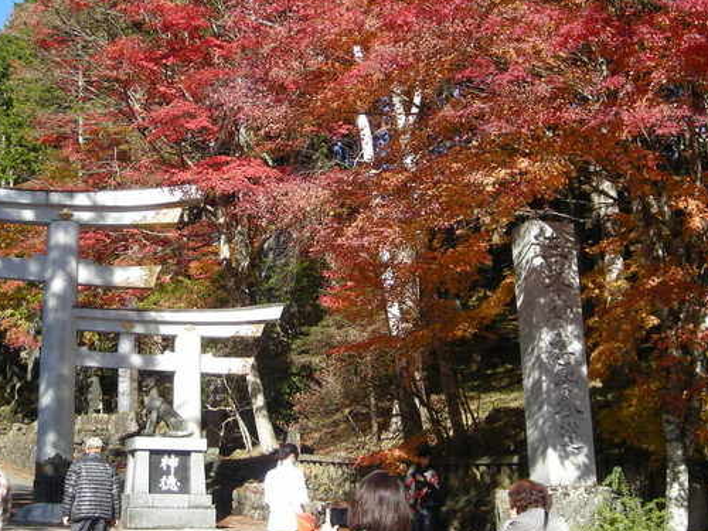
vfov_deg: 25.5
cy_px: 175
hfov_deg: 33.7
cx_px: 285
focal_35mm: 57
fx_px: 1166
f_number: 2.8
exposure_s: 1/478
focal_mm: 5.7
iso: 64
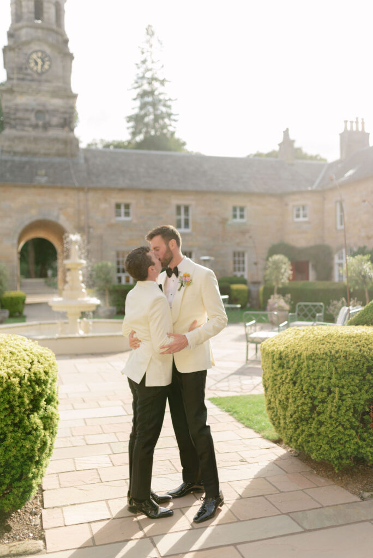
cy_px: 279
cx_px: 186
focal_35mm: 35
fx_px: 543
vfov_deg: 54.4
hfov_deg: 37.9
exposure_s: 1/1600
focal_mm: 35
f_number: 1.4
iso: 100
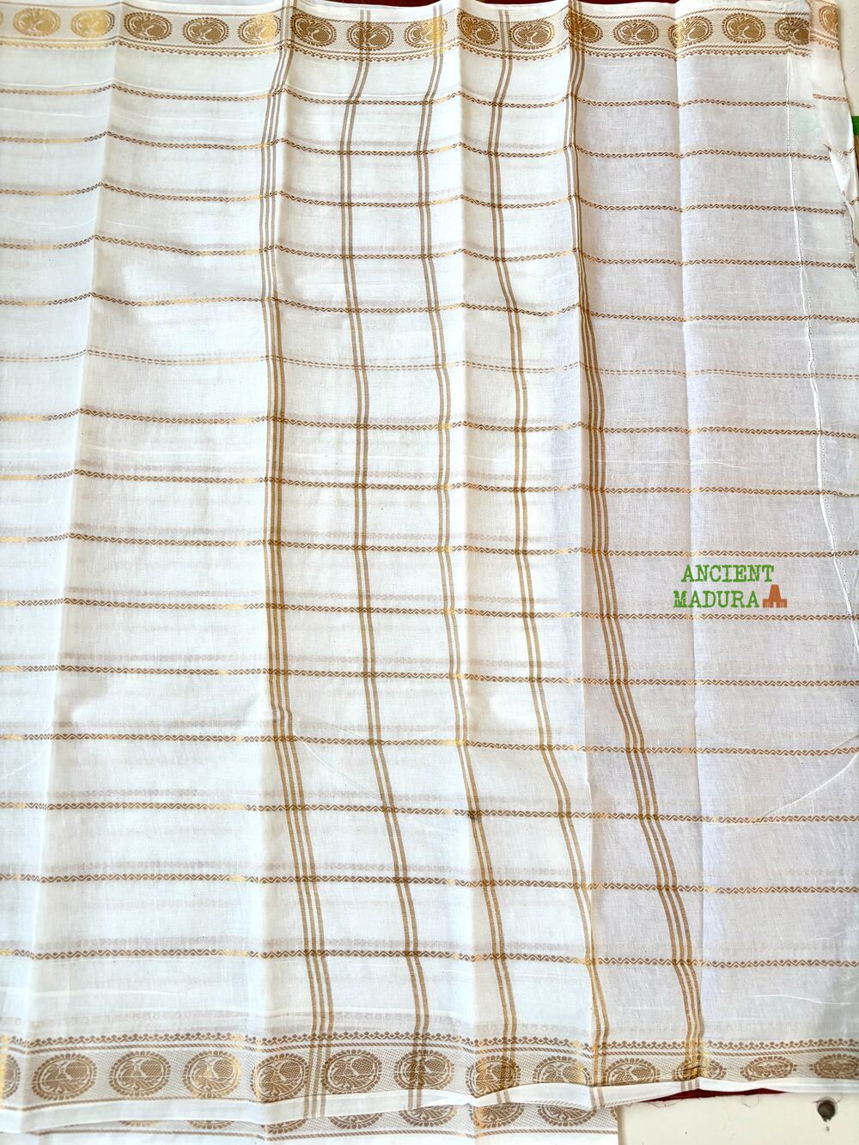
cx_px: 430
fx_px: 860
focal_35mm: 26
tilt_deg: -78.8
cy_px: 572
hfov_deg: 53.1
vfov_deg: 67.3
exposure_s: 1/100
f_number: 1.6
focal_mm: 5.96
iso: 80
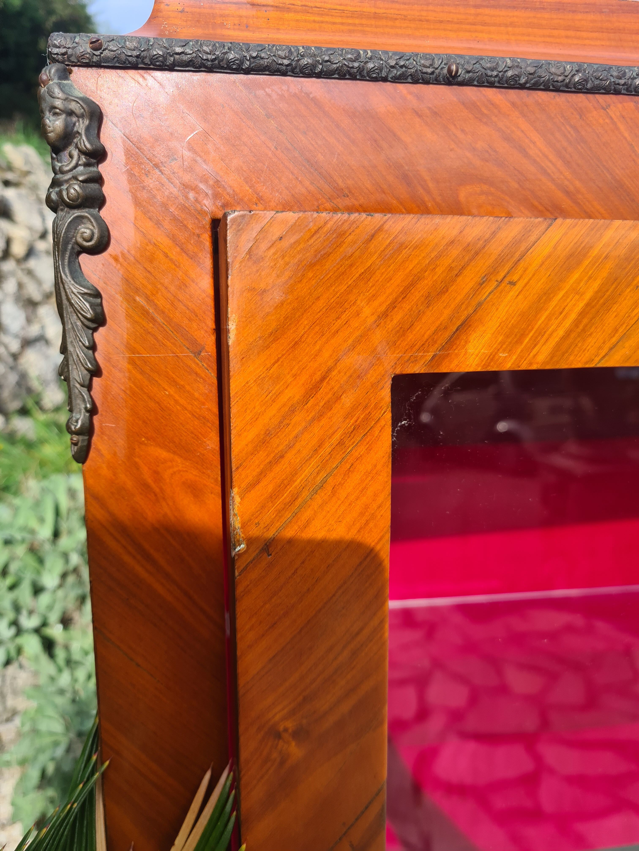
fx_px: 640
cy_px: 426
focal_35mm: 26
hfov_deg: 53.1
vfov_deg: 67.3
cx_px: 320
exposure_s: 1/1264
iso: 50
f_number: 1.8
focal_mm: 5.4
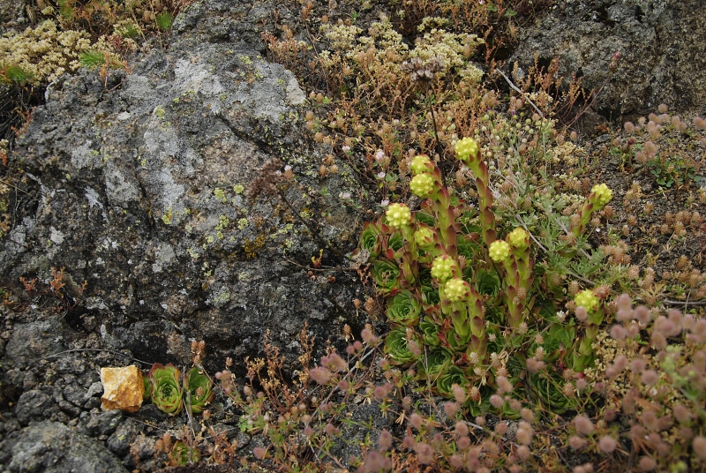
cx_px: 353
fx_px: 825
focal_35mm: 42
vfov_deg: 32.0
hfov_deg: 46.3
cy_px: 236
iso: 200
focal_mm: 28
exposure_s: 1/100
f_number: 5
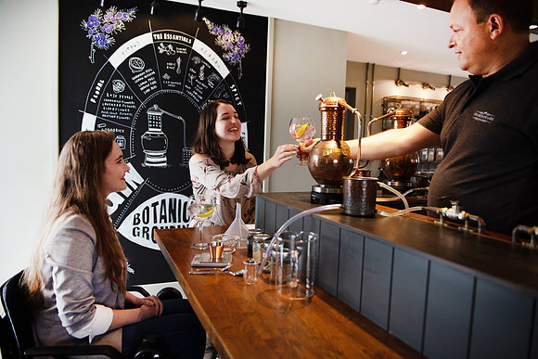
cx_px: 269
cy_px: 180
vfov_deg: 49.6
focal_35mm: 26
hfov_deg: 69.4
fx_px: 389
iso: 400
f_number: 2.8
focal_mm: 26
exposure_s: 1/250
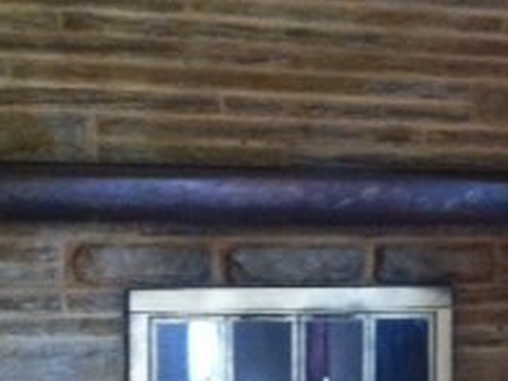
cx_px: 511
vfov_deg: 12.9
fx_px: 1673
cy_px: 308
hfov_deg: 16.9
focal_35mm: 114
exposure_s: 1/17
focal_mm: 3.85
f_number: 2.8
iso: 400
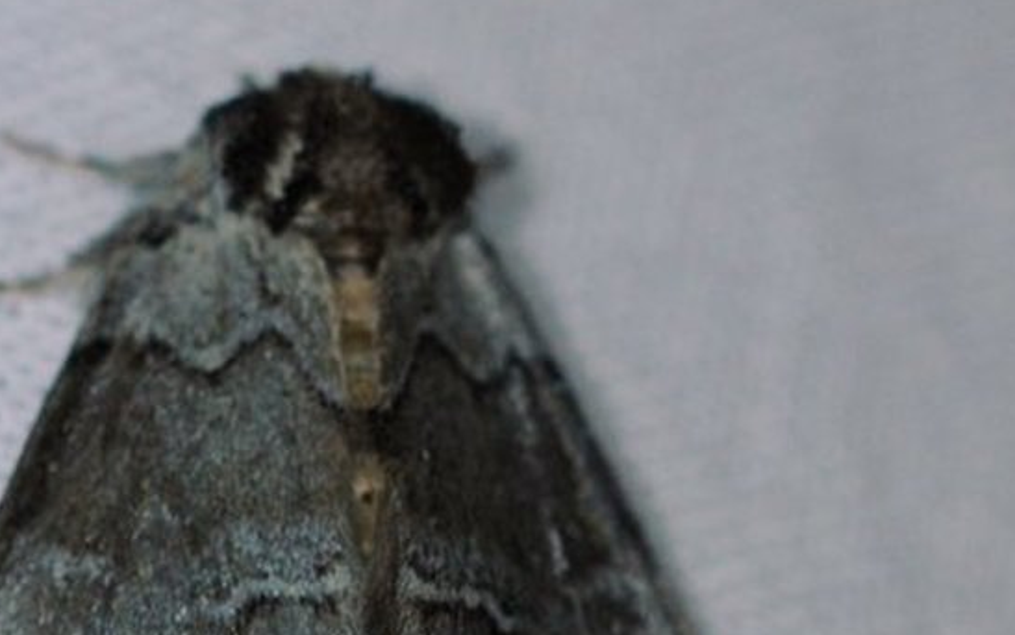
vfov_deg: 4.7
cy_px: 509
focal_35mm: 281
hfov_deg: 7.5
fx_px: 7773
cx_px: 371
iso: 640
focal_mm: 105
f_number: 6.3
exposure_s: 1/100
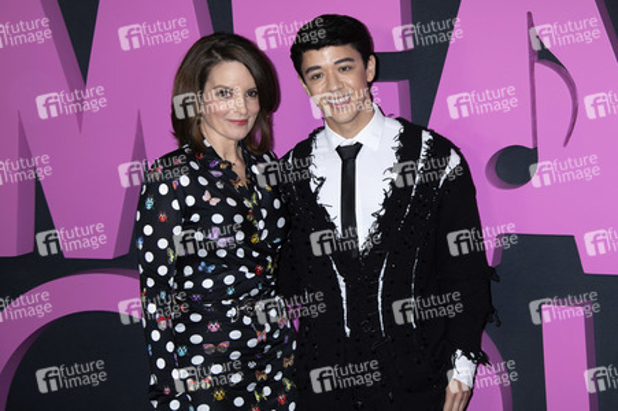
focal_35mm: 58
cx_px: 309
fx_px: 995
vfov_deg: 23.3
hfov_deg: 34.5
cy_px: 206
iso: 400
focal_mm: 58
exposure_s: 1/200
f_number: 5.6
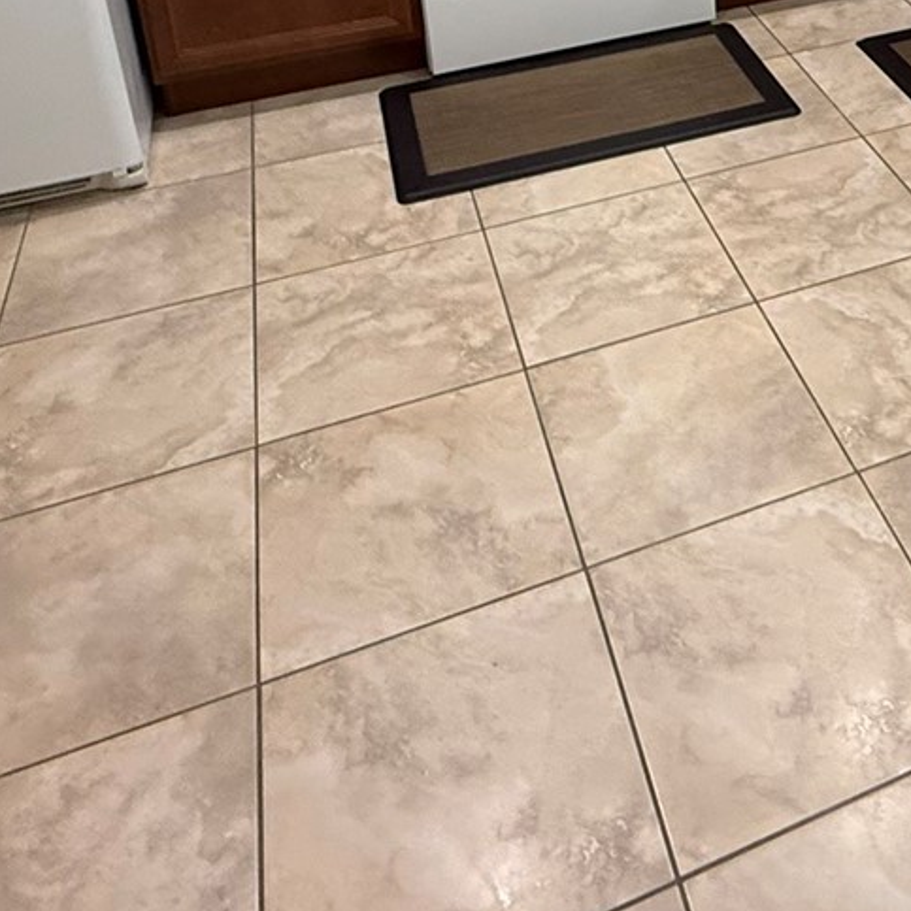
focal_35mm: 41
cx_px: 807
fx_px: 1221
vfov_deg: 34.7
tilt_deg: -19.9
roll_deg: +0.8
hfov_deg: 38.3
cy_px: -113
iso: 320
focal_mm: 2.22
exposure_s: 1/60
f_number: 2.2
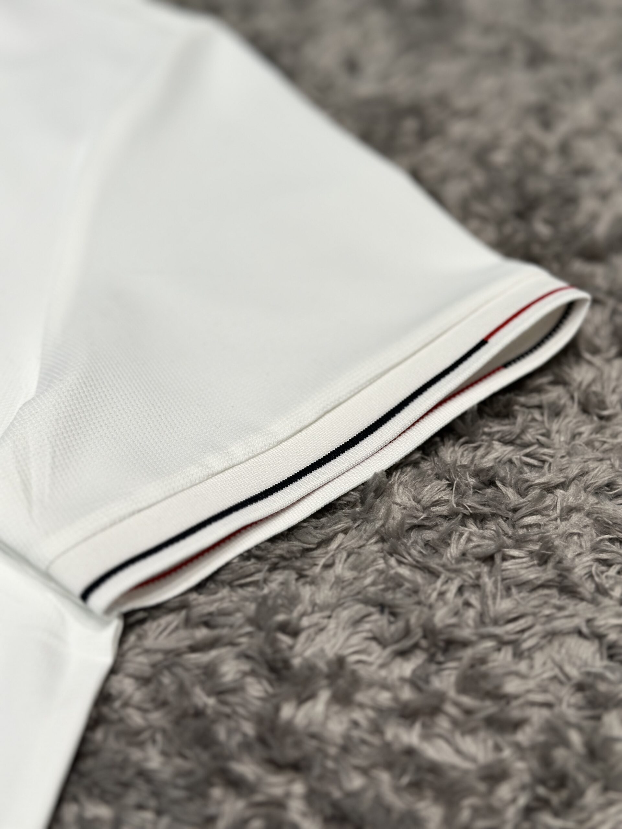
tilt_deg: -48.9
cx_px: 311
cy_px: 414
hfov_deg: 30.3
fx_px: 1150
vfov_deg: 39.7
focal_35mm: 48
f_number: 1.78
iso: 80
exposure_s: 1/120
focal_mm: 6.86
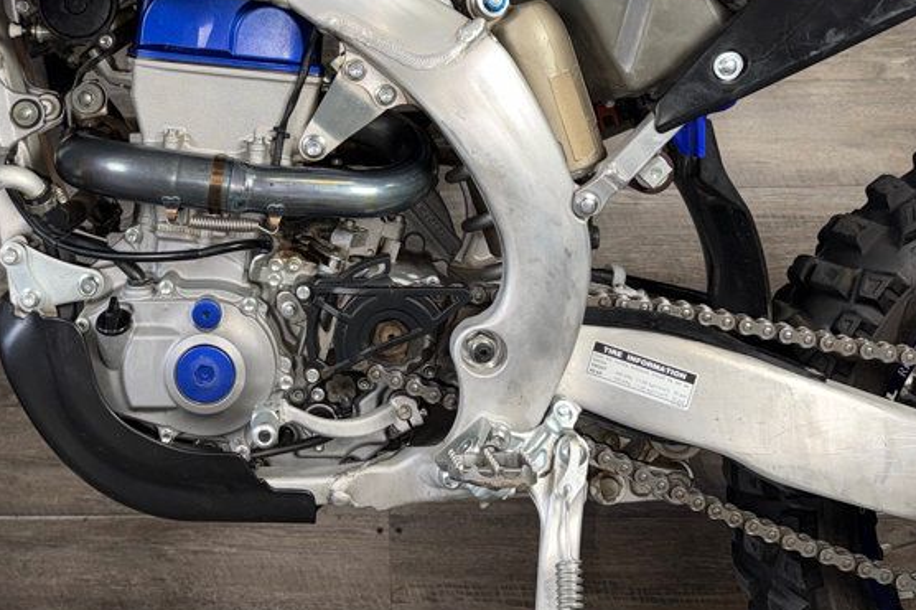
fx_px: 1170
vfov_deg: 28.5
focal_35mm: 46
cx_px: 283
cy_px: 106
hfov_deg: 42.0
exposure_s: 1/35
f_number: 1.78
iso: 64
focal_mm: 6.76
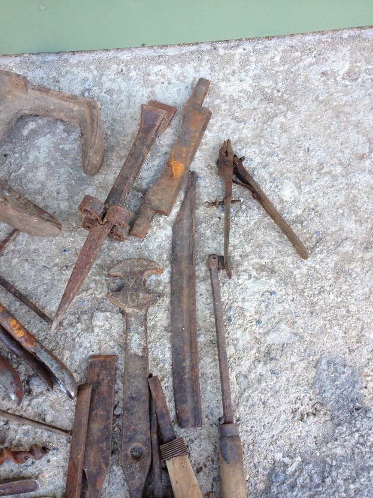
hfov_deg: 40.7
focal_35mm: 35
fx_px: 503
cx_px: 186
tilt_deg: -65.7
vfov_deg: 52.6
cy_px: 249
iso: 64
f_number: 2.4
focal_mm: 4.28
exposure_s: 1/60
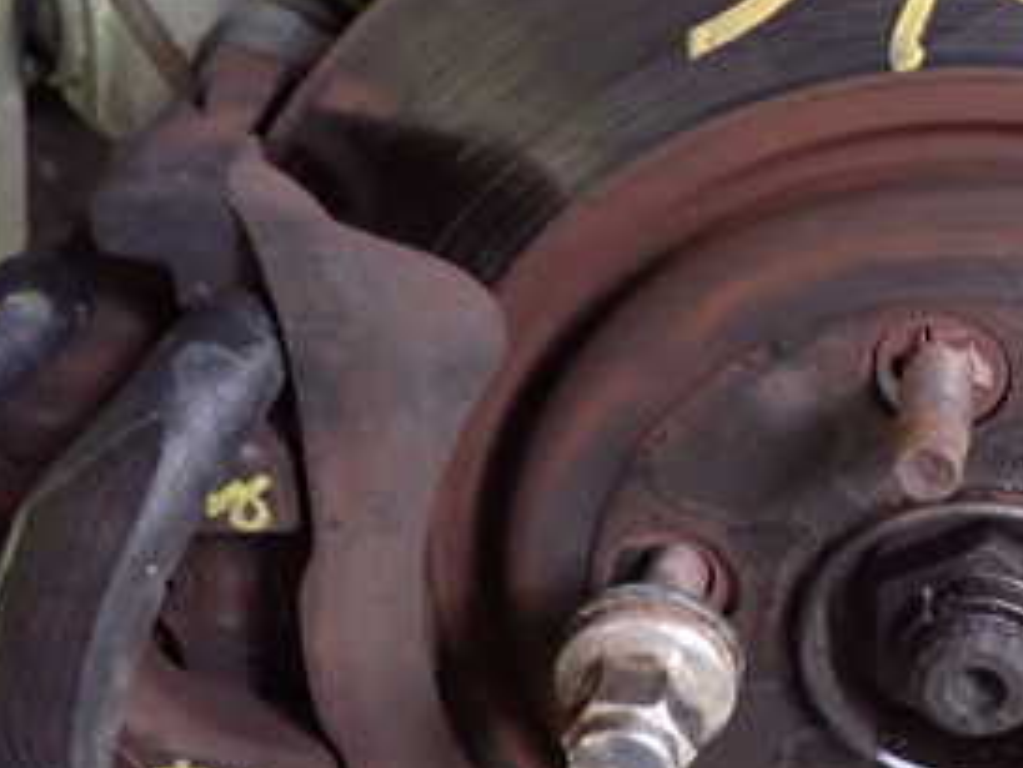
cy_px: 435
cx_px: 922
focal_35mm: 66
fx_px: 1951
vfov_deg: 22.3
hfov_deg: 28.3
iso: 800
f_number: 2.3
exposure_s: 1/25
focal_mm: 5.4
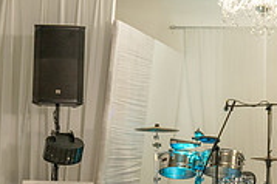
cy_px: 85
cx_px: 411
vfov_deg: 8.0
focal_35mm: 171
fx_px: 1315
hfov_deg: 11.5
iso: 640
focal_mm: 49
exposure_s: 1/125
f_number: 3.5
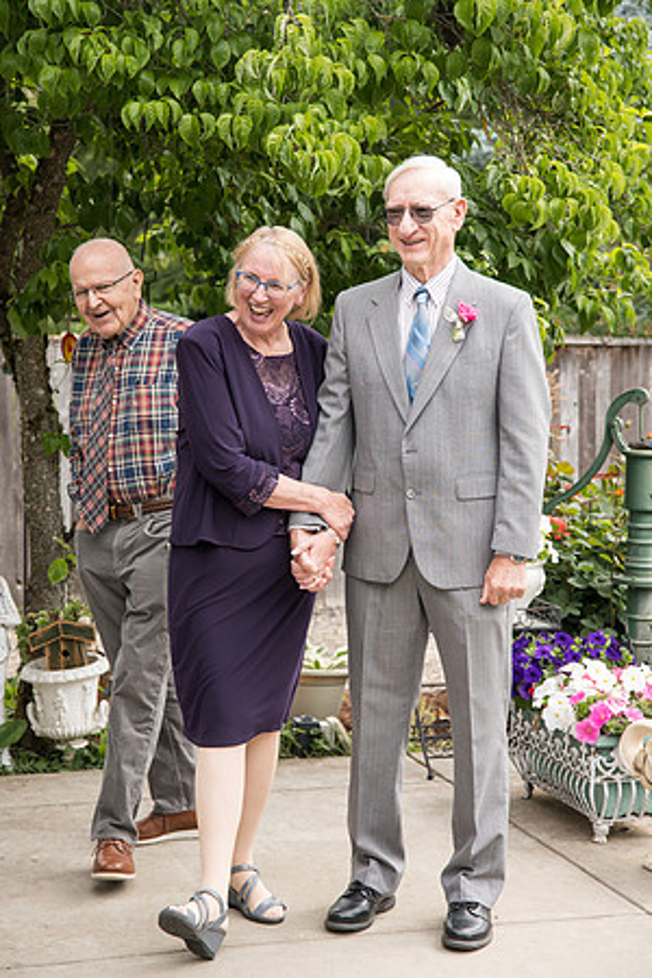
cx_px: 326
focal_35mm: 70
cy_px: 489
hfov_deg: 19.5
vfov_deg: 28.8
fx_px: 1902
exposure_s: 1/500
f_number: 5
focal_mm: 70
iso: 400
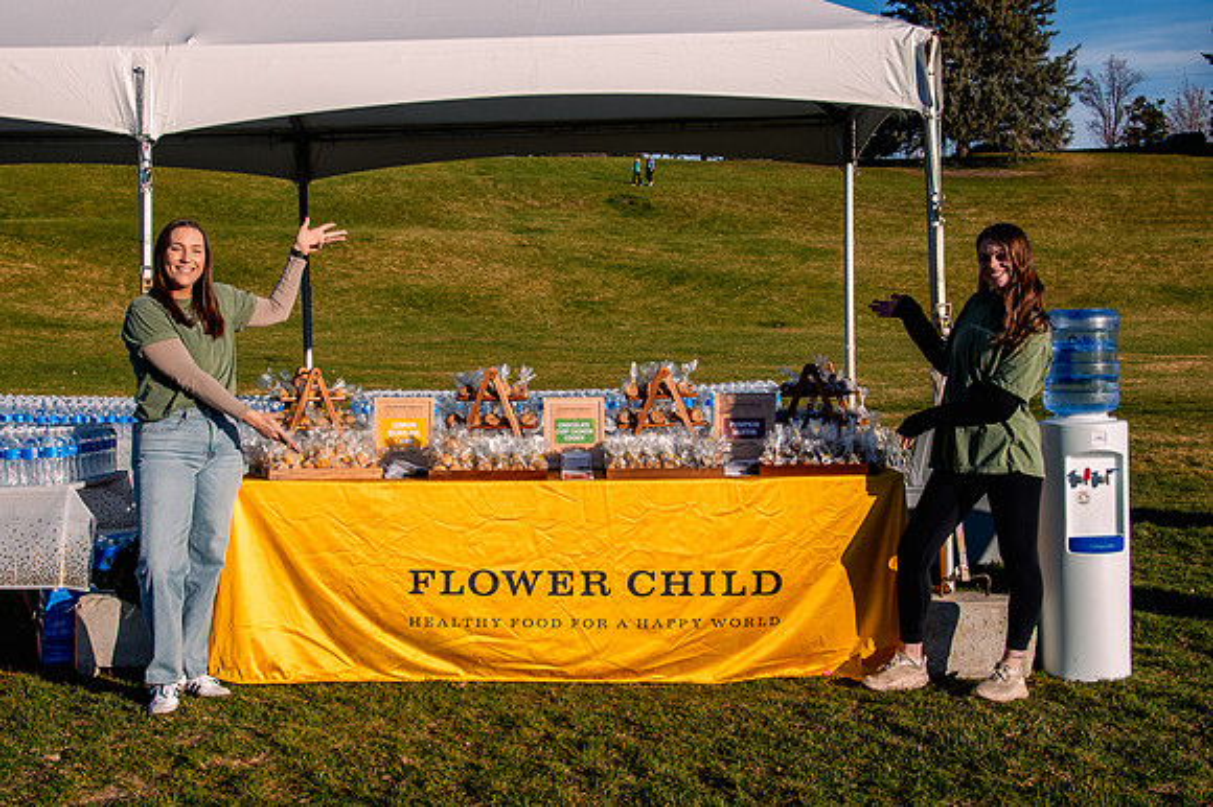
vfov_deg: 25.7
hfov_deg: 37.8
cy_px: 404
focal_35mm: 53
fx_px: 1770
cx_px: 541
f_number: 10
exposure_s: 1/1000
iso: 800
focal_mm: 35
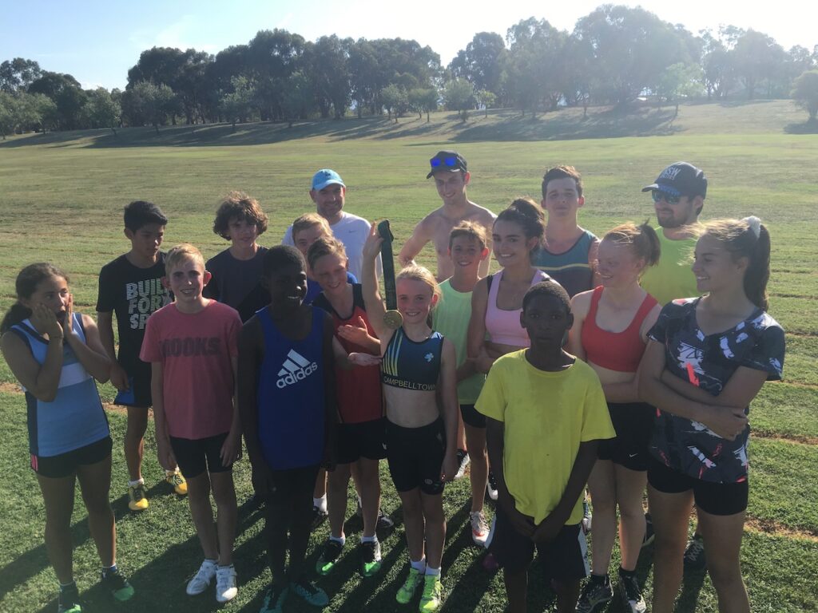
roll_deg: +1.9
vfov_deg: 48.2
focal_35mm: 29
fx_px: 685
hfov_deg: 61.7
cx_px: 409
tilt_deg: -14.4
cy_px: 306
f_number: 2.2
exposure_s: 1/894
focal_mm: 4.15
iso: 25
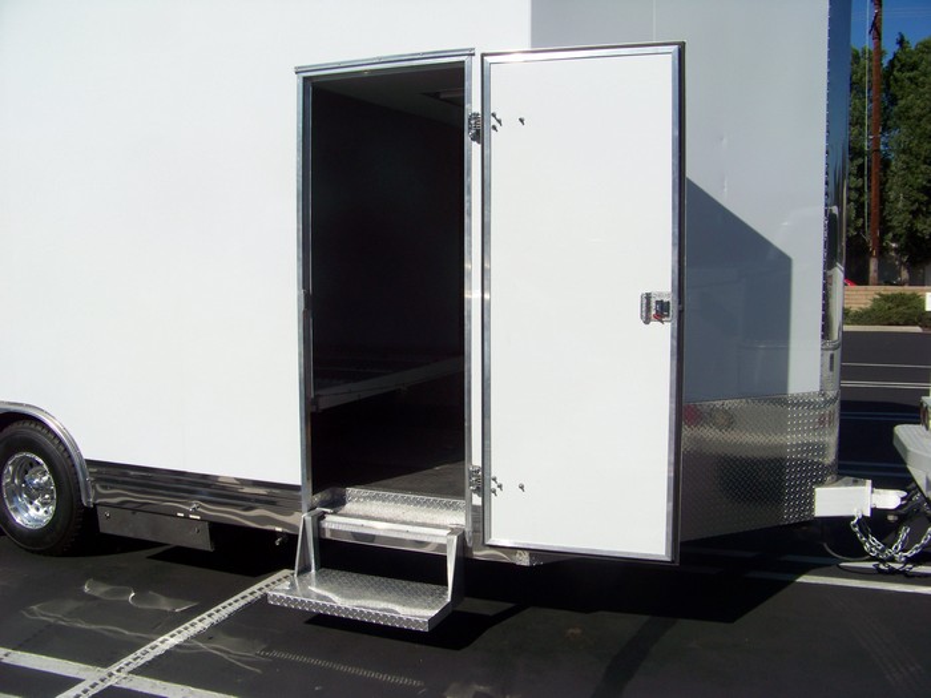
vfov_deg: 39.7
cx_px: 466
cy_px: 349
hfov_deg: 51.4
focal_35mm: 36
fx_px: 968
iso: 72
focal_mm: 5.85
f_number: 4
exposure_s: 1/1250
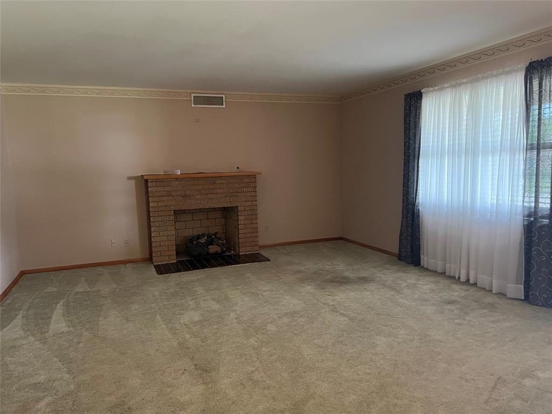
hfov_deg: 67.3
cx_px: 276
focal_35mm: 26
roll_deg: +2.4
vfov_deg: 53.1
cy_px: 207
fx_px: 415
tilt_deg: -6.3
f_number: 1.5
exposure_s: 1/60
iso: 500
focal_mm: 5.7
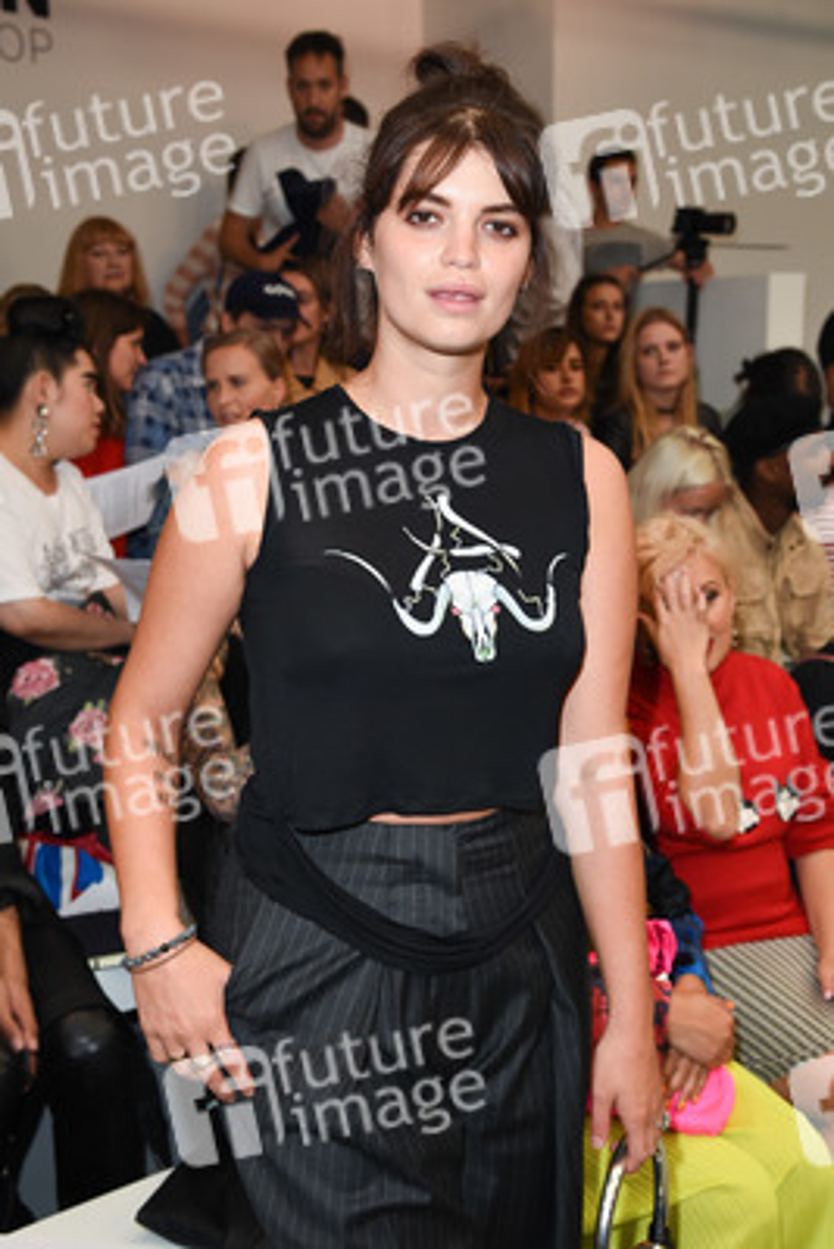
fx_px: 1597
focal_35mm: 46
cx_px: 417
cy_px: 624
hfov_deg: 29.3
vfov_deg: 42.7
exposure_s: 1/125
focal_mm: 46
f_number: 5.6
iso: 1600
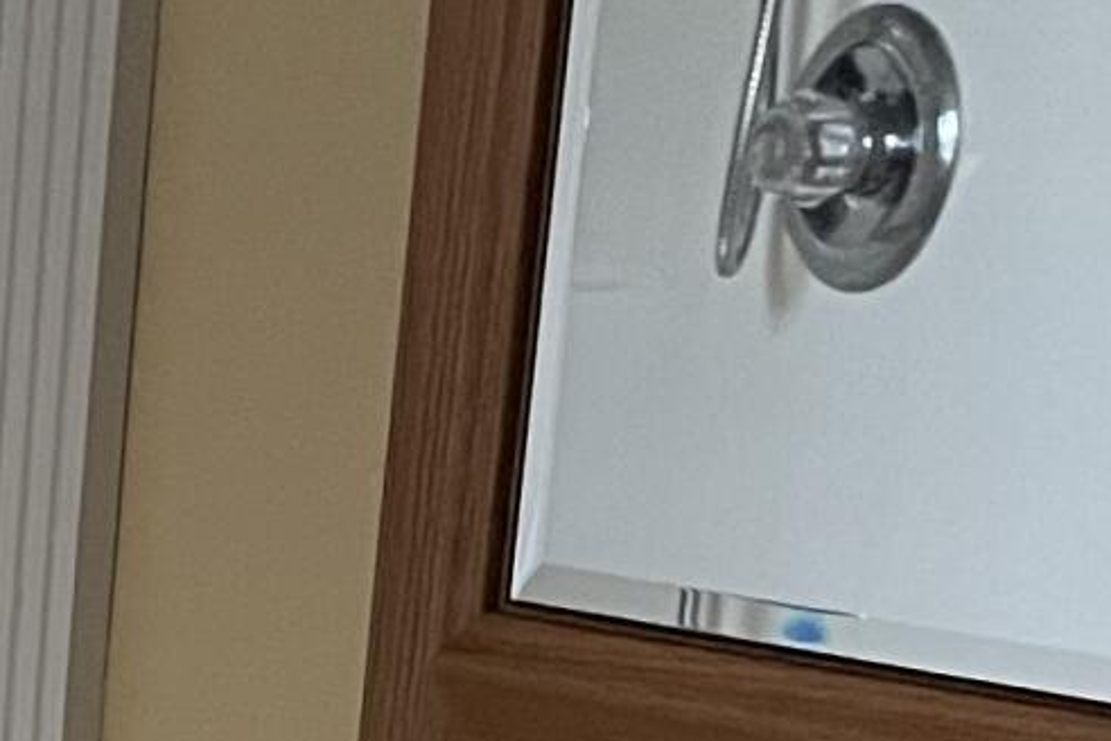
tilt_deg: -21.4
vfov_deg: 7.5
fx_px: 5092
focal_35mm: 165
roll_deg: -0.7
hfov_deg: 11.7
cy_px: 2106
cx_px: -772
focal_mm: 4.2
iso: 320
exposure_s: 1/60
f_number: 1.6
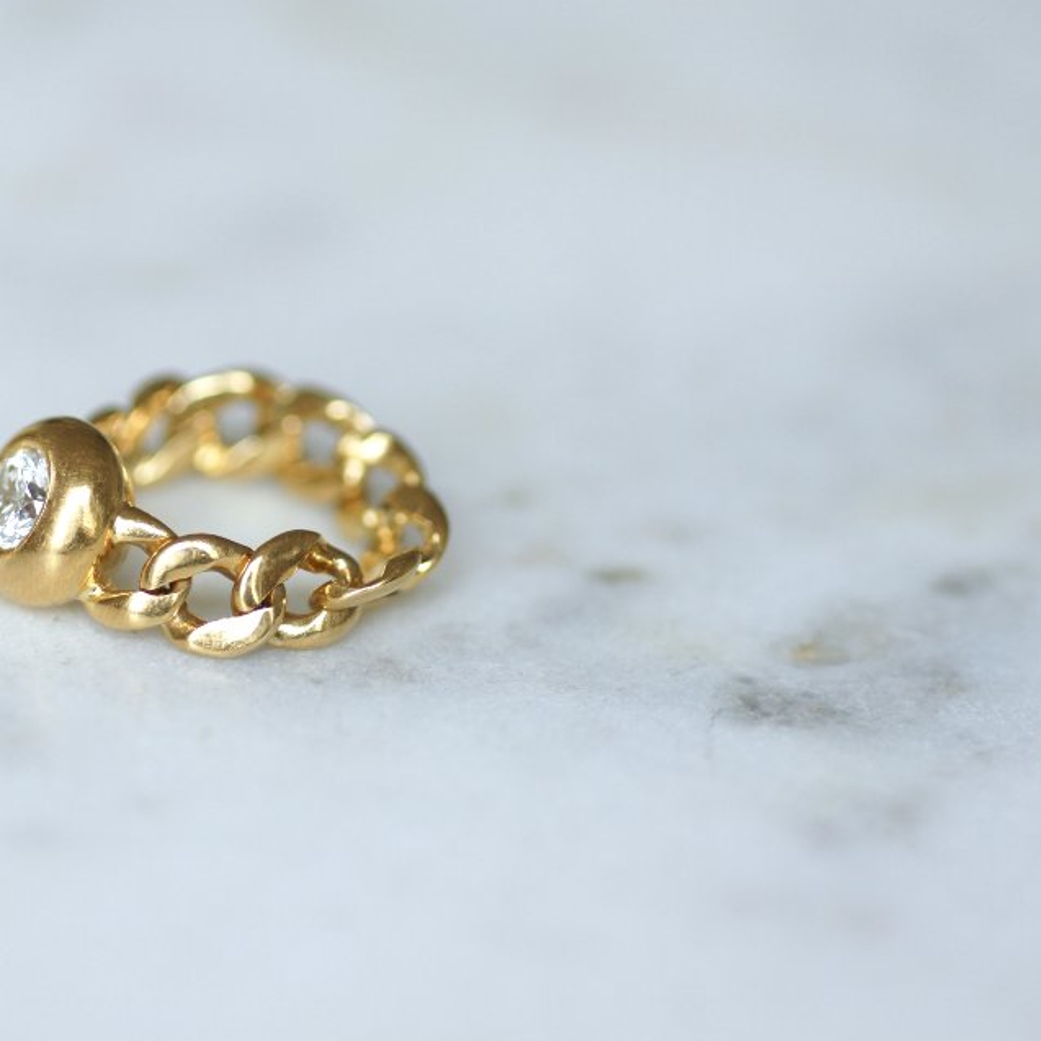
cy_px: 512
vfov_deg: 10.4
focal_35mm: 168
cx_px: 235
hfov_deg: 10.4
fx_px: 5716
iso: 250
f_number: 2.8
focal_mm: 70
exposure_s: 1/125
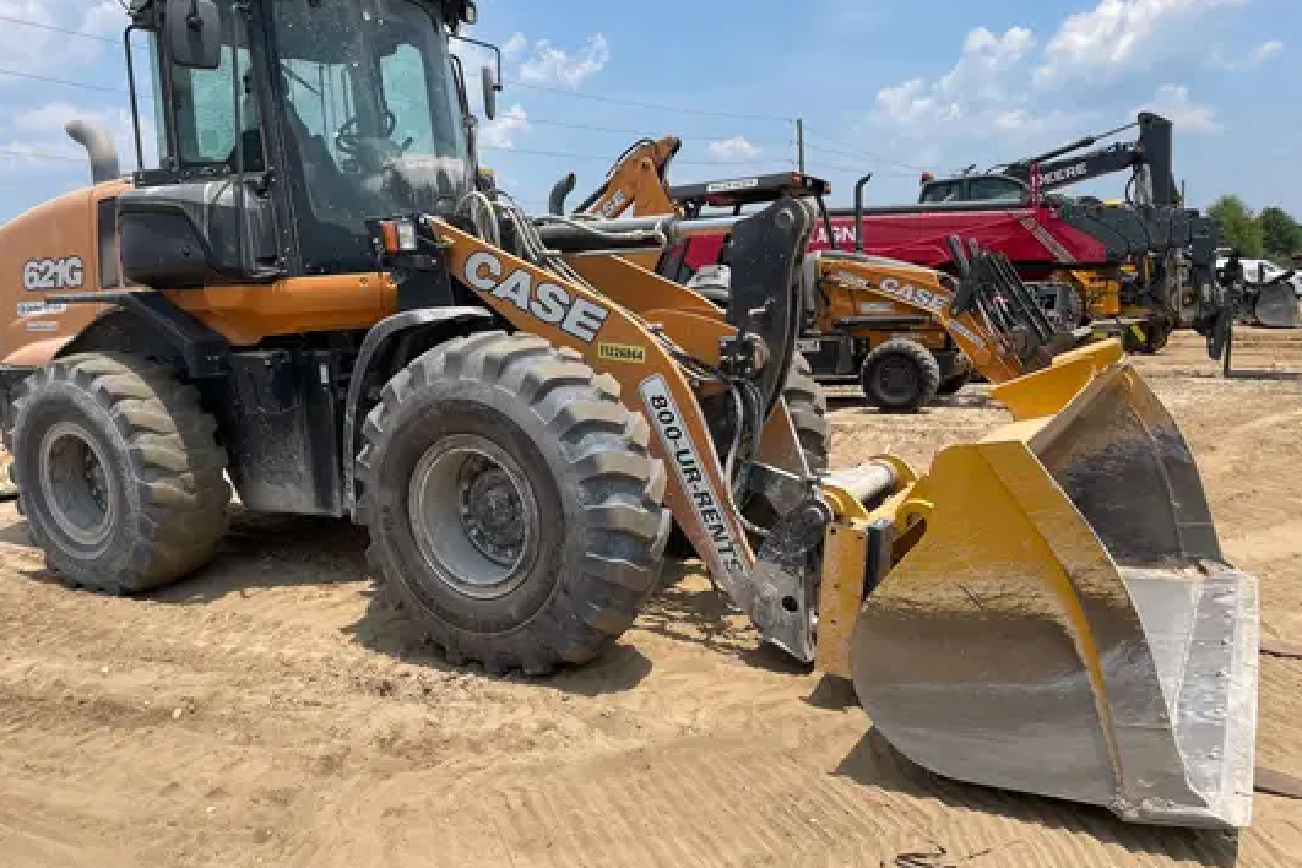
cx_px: 633
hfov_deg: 65.5
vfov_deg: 46.4
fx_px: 1013
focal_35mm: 28
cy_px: 430
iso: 32
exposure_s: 1/3205
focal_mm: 4.2
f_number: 1.6
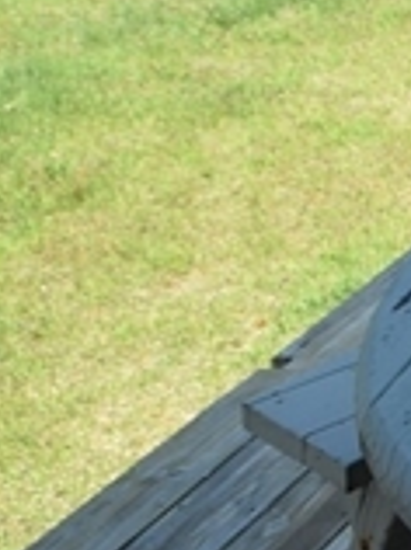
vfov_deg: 16.6
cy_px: -369
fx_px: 1637
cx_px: 1278
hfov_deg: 10.1
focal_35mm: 103
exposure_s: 1/250
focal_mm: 11
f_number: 8
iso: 100
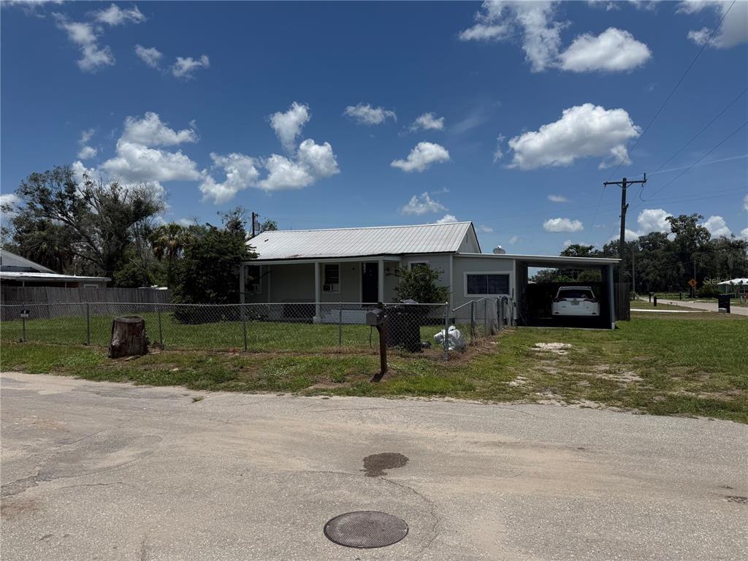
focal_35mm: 24
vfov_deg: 56.8
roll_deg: -1.0
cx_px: 374
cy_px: 280
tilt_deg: +2.4
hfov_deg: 71.6
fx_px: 519
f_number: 1.78
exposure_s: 1/9091
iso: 80
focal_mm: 6.76
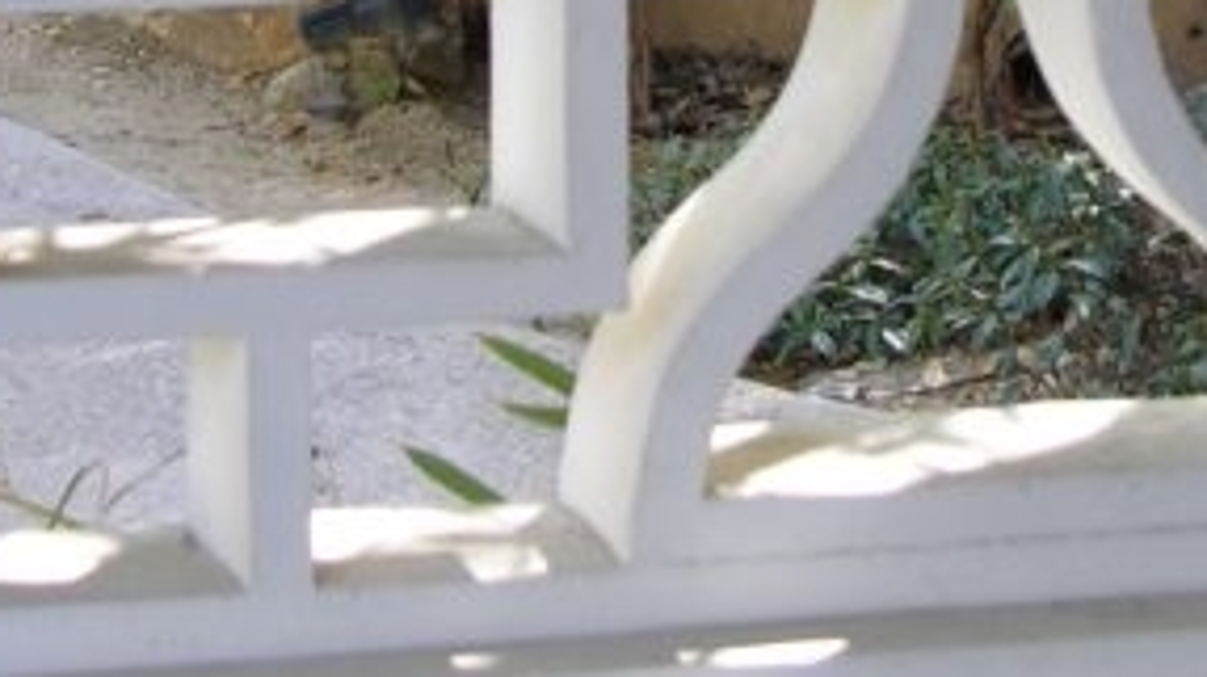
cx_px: 883
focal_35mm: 210
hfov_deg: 10.3
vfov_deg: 5.6
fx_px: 6717
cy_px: -711
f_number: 3.5
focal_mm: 13.7
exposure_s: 1/40.9
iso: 50
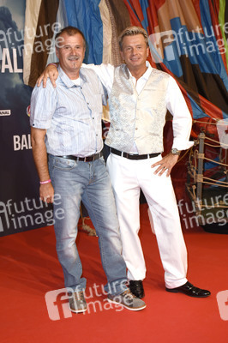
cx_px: 114
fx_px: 428
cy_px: 172
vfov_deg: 43.6
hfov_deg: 29.8
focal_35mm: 45
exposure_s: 1/100
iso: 320
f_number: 6.3
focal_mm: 30
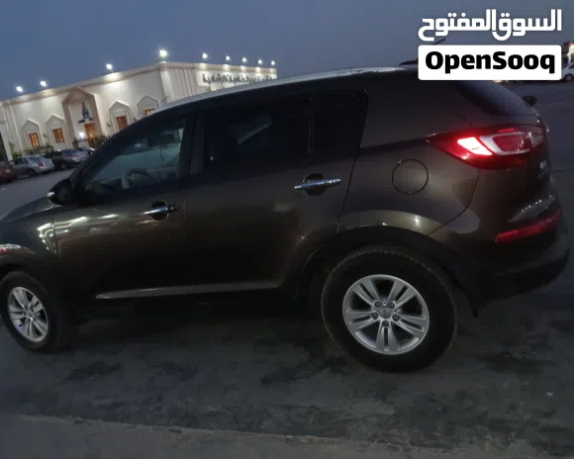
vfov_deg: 51.5
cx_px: 269
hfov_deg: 62.2
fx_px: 476
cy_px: 223
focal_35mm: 28
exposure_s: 1/25
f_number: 1.8
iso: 320
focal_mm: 3.98
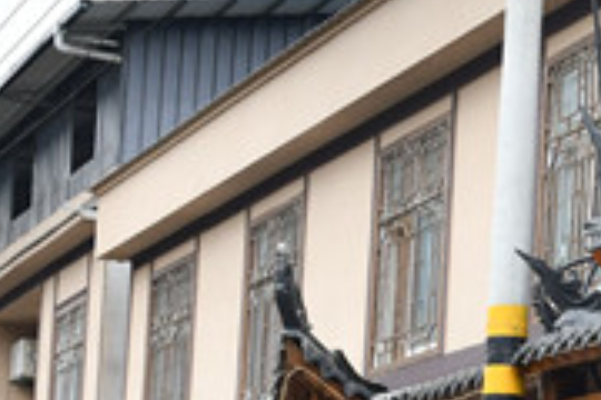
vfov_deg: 8.8
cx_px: 978
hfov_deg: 12.6
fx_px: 2554
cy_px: 532
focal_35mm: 153
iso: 200
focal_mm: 32
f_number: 5.6
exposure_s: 1/125
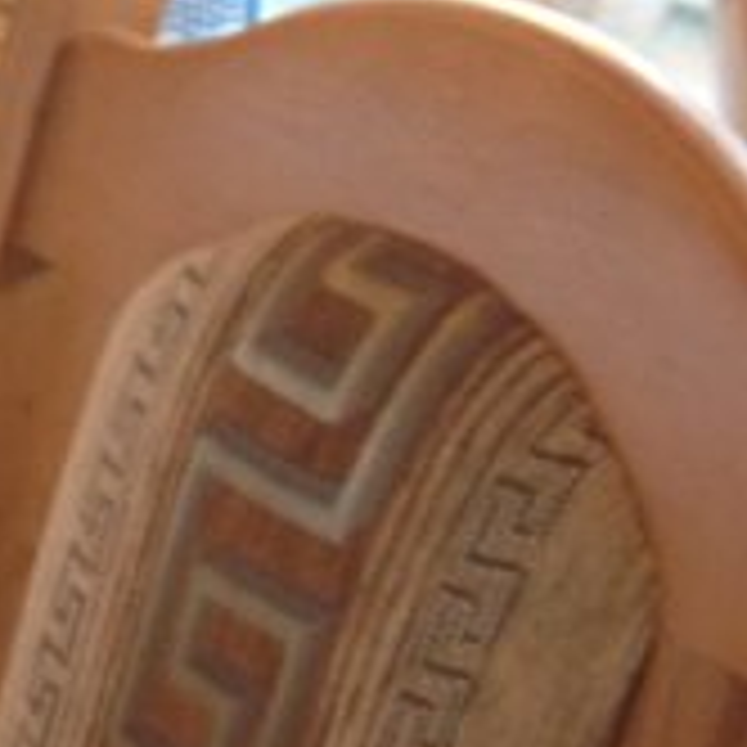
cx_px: -688
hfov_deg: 10.8
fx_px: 3638
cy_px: 1130
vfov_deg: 11.2
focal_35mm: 149
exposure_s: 1/20
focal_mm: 4.28
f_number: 2.4
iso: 100
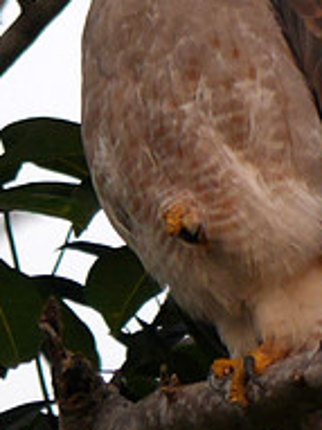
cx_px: 231
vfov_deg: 1.4
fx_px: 17582
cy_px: 176
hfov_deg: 1.0
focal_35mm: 1416
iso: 1000
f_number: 5.6
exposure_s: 1/200
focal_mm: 300
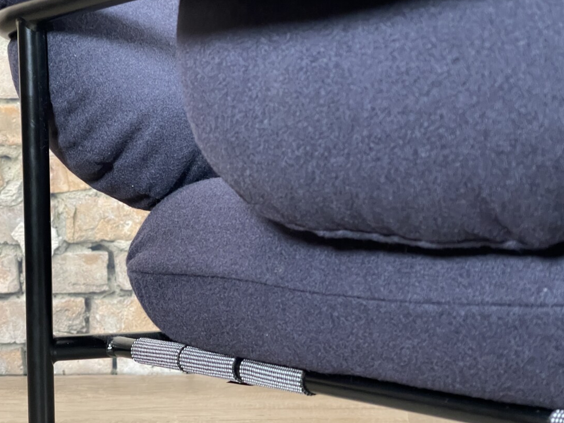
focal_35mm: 71
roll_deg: +1.4
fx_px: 1157
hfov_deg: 27.4
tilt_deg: -8.1
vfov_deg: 20.7
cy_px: 230
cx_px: 260
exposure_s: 1/50
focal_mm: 7.5
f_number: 2.2
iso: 400
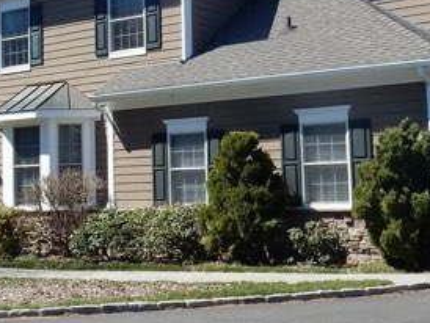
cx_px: 157
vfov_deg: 20.9
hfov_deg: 27.6
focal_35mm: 70
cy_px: 78
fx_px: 870
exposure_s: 1/800
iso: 125
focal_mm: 5.4
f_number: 4
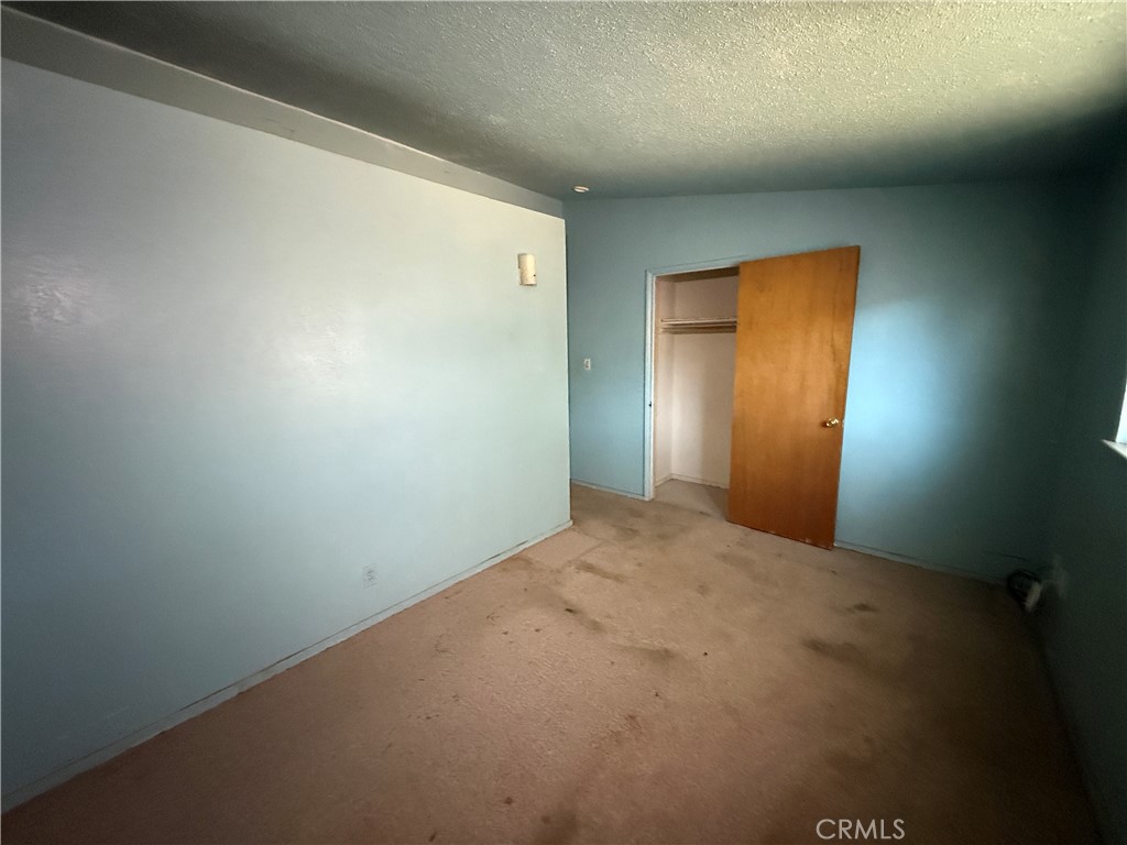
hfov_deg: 102.1
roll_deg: +0.7
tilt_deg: -10.7
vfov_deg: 85.7
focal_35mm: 14
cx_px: 564
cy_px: 422
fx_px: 456
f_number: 2.2
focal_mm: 2.22
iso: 1250
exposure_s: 1/55
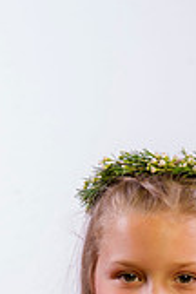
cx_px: 152
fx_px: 1494
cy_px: 401
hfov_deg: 7.5
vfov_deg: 10.9
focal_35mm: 183
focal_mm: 66
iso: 100
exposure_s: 1/200
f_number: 8
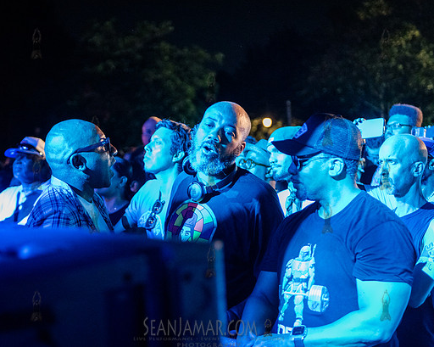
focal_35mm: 68
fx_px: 873
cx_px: 186
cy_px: 168
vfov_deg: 22.5
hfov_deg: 27.9
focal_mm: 58
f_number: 2.8
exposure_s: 1/125
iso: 6400
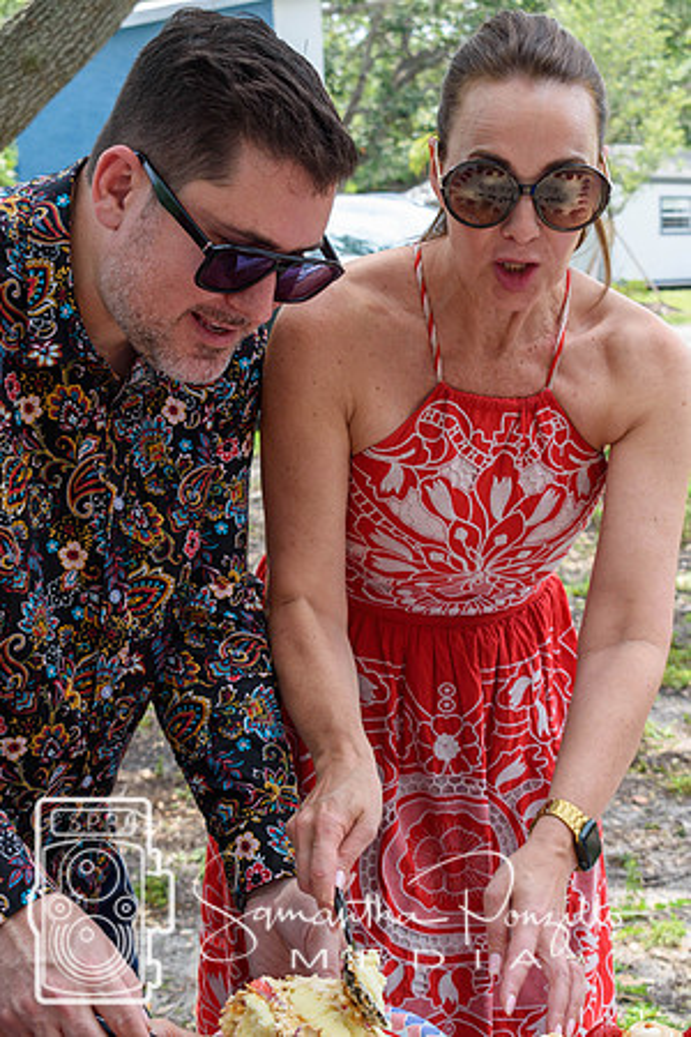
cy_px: 518
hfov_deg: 21.6
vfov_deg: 31.9
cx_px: 346
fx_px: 1814
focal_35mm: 63
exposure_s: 1/250
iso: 400
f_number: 8
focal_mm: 42
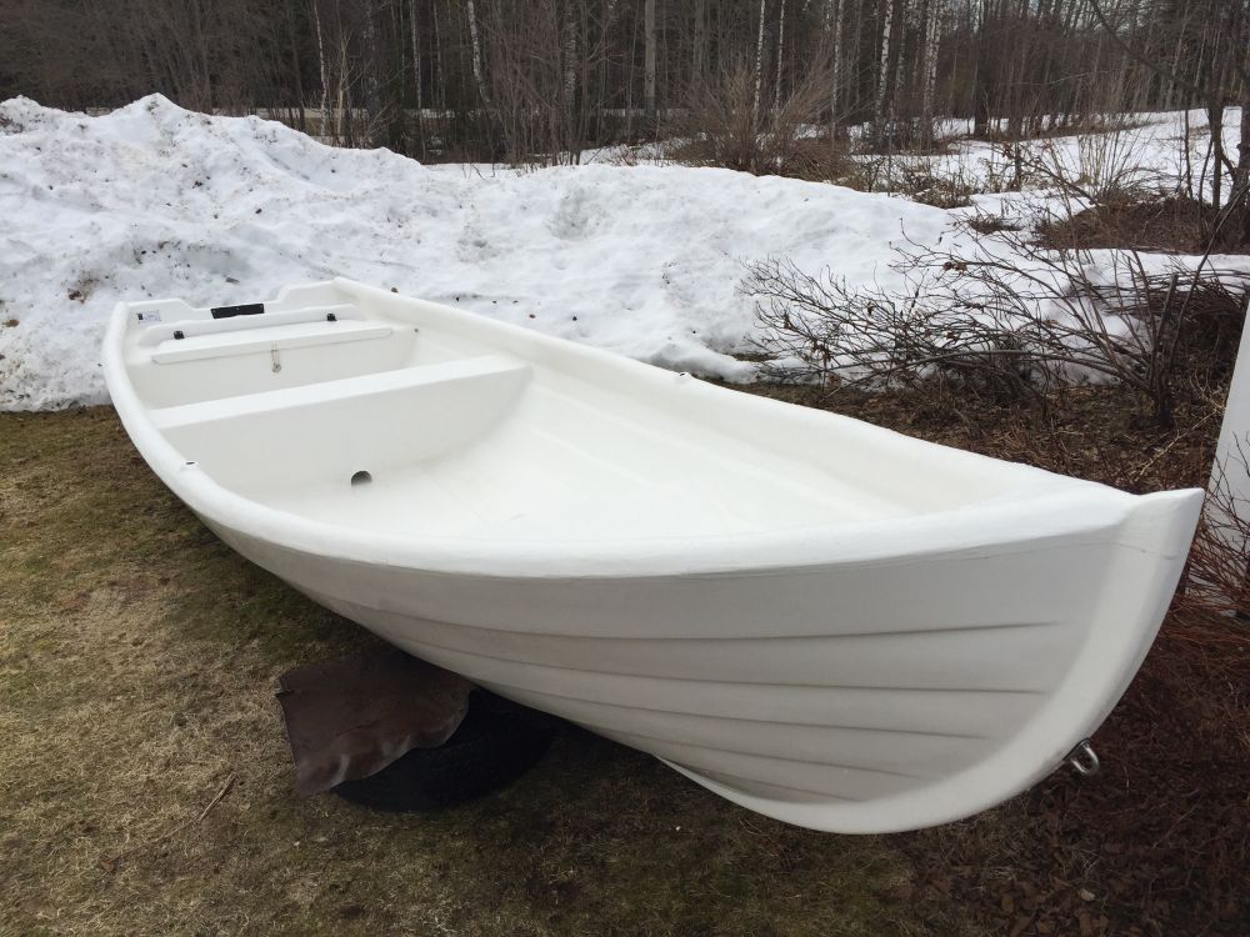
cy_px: 468
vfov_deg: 48.2
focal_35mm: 29
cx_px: 625
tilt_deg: -21.5
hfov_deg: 61.7
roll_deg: +0.4
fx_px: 1047
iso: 32
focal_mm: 4.15
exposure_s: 1/2639
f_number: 2.2
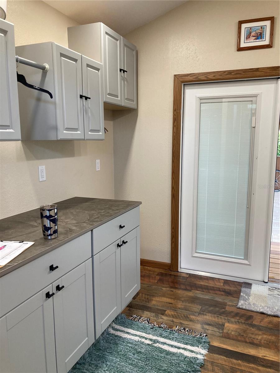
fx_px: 302
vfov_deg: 63.4
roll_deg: -0.2
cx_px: 140
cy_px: 186
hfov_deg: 49.7
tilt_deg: -9.4
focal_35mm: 28
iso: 80
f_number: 1.8
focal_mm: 3.99
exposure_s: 1/60
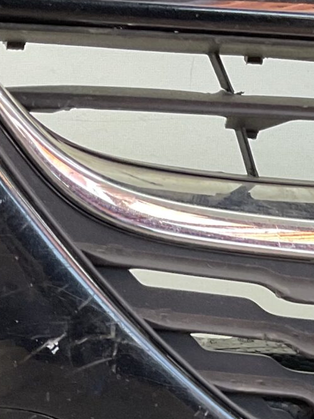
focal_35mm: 111
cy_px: 445
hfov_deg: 12.2
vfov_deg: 17.2
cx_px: 572
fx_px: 1342
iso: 50
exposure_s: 1/100
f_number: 1.8
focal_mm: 3
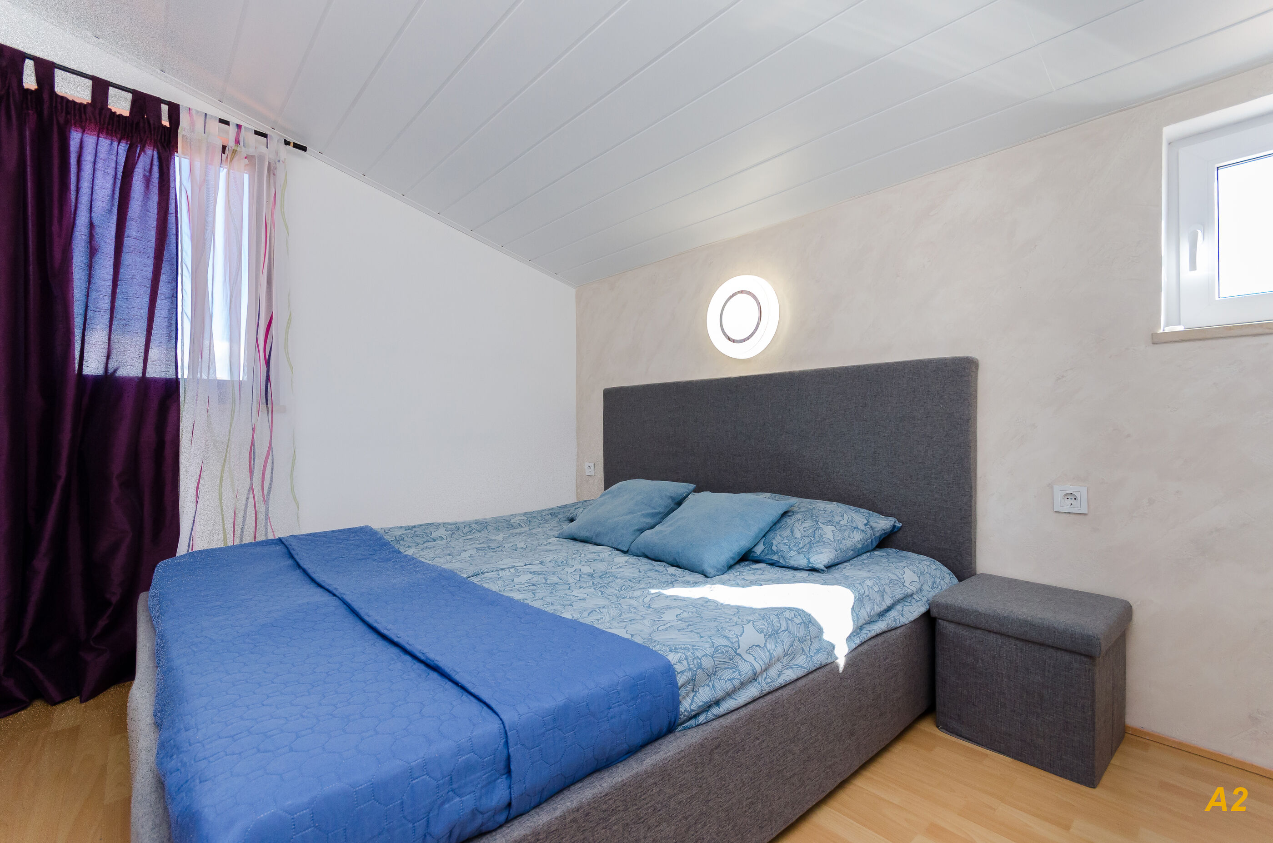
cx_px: 636
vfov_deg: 77.1
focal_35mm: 15
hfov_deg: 100.5
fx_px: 529
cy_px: 422
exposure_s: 1/160
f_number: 7.1
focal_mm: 10
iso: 1000
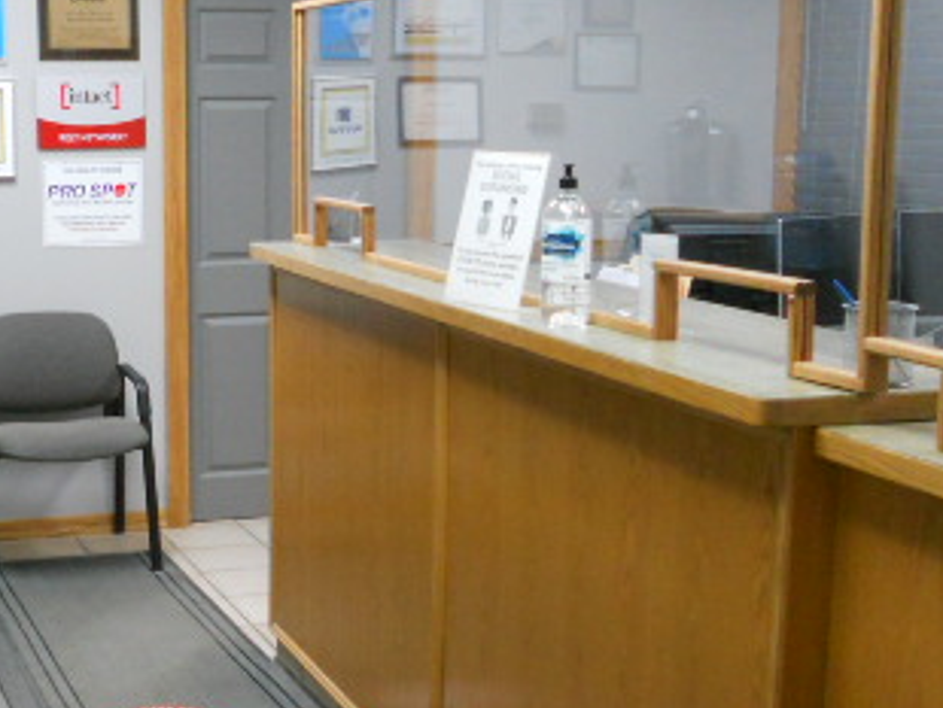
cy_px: 401
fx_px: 1799
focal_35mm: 66
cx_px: 237
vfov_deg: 22.3
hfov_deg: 28.9
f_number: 3.5
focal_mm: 5.8
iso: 400
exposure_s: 1/20
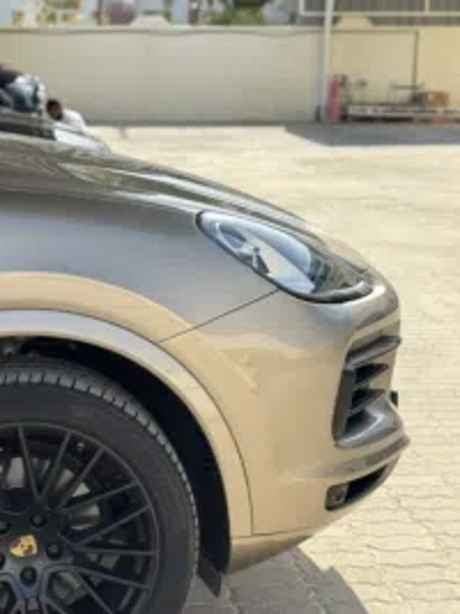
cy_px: 340
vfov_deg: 27.0
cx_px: 117
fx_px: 1277
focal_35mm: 72
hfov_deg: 20.3
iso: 64
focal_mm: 6.76
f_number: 1.78
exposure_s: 1/1869
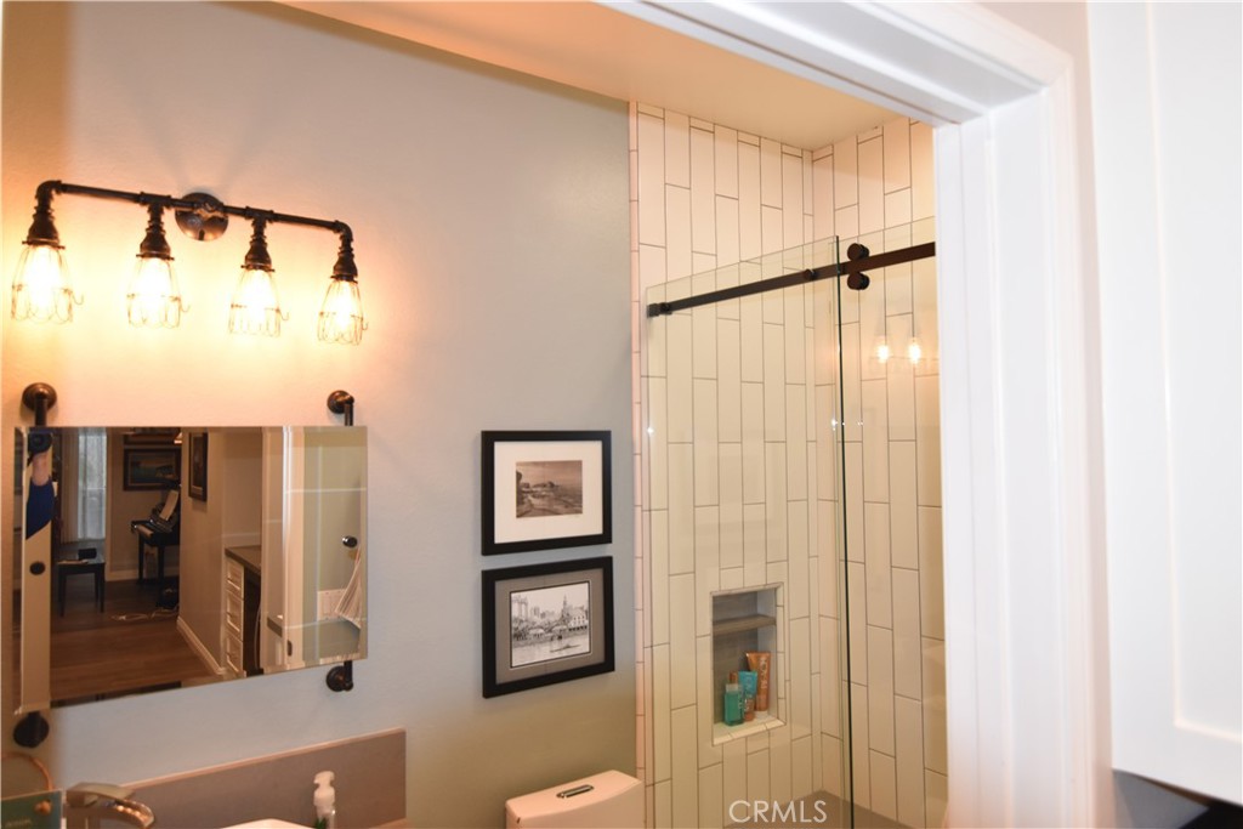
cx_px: 622
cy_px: 414
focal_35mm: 22
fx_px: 777
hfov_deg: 77.3
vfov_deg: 56.2
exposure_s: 1/100
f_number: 5
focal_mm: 15
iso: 800
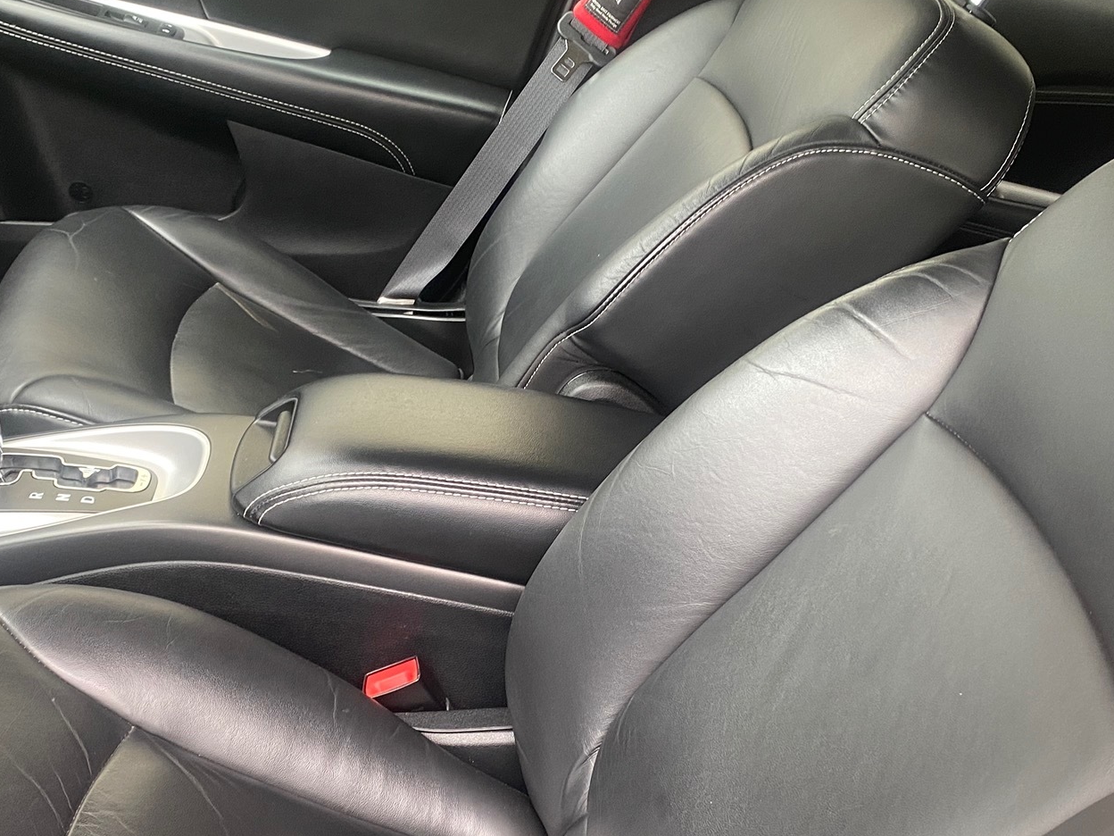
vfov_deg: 34.3
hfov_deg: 44.8
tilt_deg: -36.4
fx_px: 1352
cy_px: 492
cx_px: 553
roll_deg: -15.9
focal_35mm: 42
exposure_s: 1/74
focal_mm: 4.25
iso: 125
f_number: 1.8
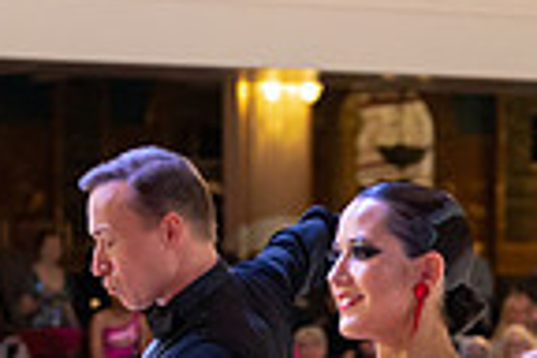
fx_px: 2730
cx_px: 370
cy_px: 589
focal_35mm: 183
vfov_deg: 7.3
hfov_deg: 11.2
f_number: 2
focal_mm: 39
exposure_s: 1/500
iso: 4000
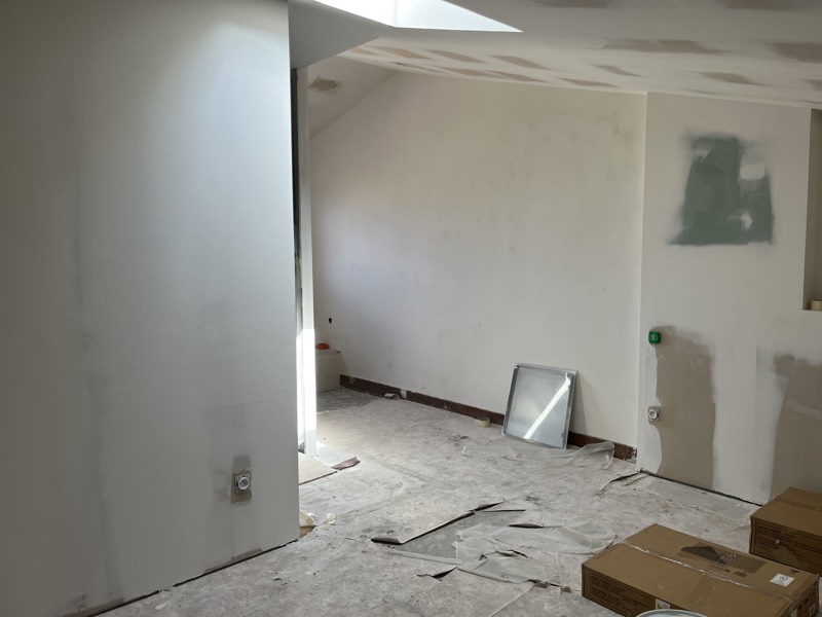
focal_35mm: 26
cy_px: 308
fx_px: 617
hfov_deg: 67.3
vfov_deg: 53.1
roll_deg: -0.3
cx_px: 411
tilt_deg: -4.5
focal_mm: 5.1
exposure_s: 1/122
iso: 50
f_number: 1.6
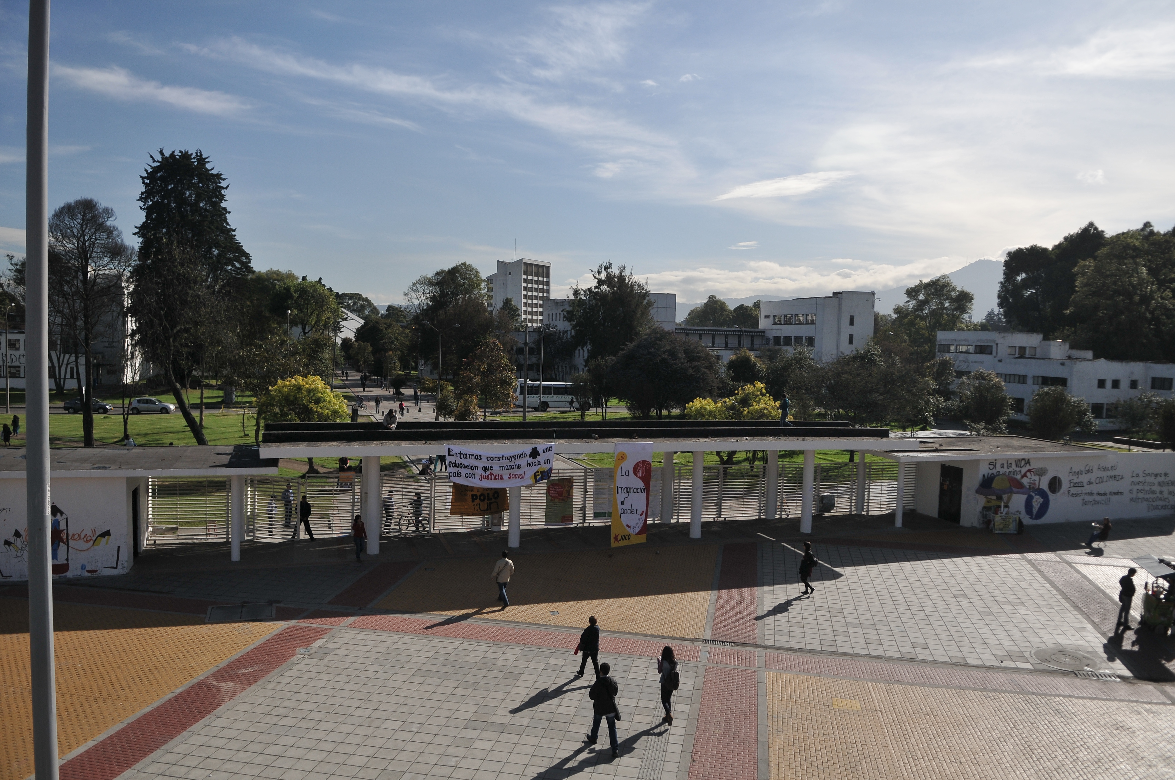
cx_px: 588
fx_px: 831
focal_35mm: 26
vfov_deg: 50.3
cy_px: 390
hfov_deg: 70.5
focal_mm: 17
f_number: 3.2
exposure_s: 1/5000
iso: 250
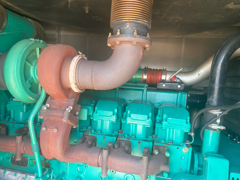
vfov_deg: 56.8
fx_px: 166
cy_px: 90
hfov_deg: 71.6
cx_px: 120
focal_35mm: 24
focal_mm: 6.86
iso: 100
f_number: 1.78
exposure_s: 1/121
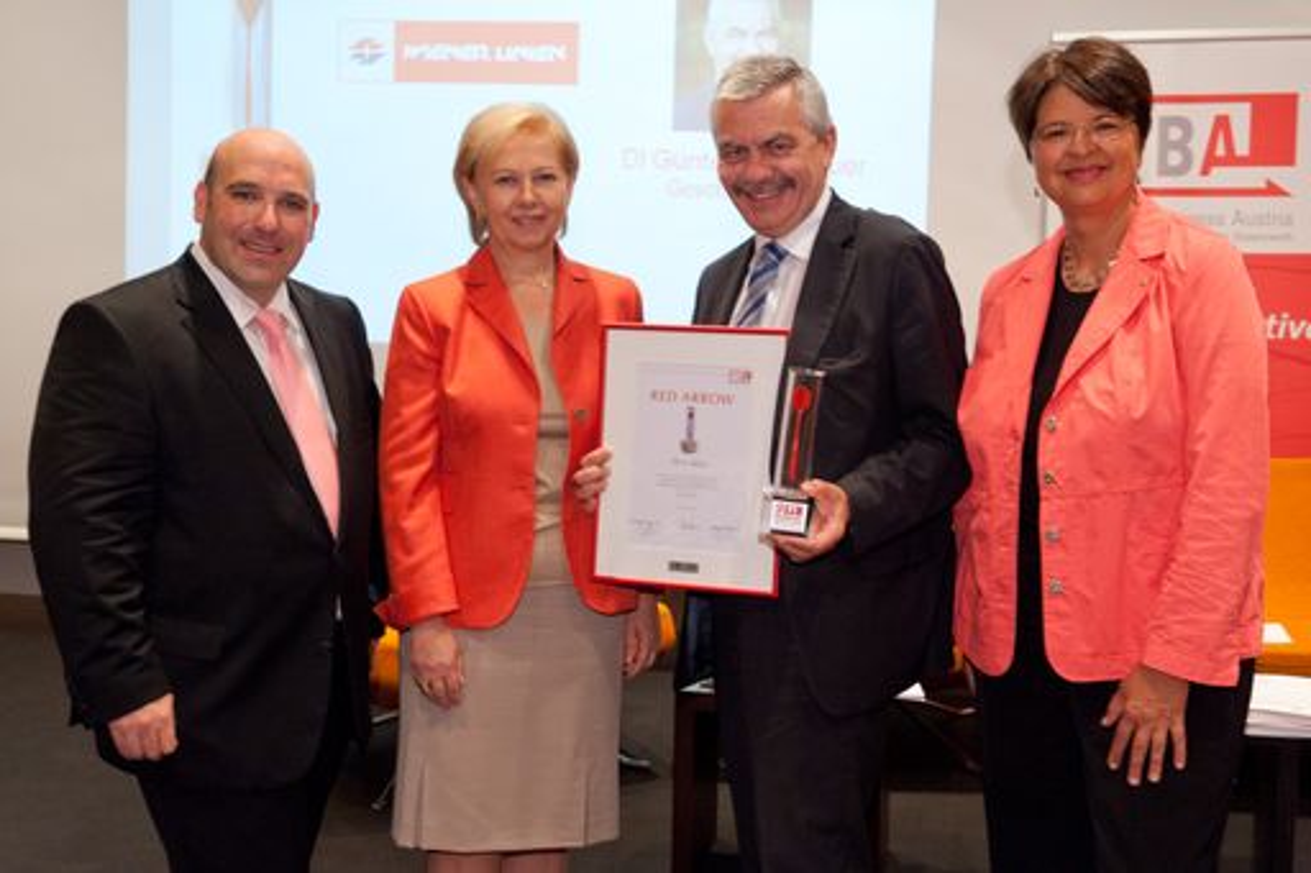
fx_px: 1602
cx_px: 656
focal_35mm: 44
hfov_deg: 44.5
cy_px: 436
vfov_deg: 30.5
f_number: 5.6
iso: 1600
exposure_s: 1/30
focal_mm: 44
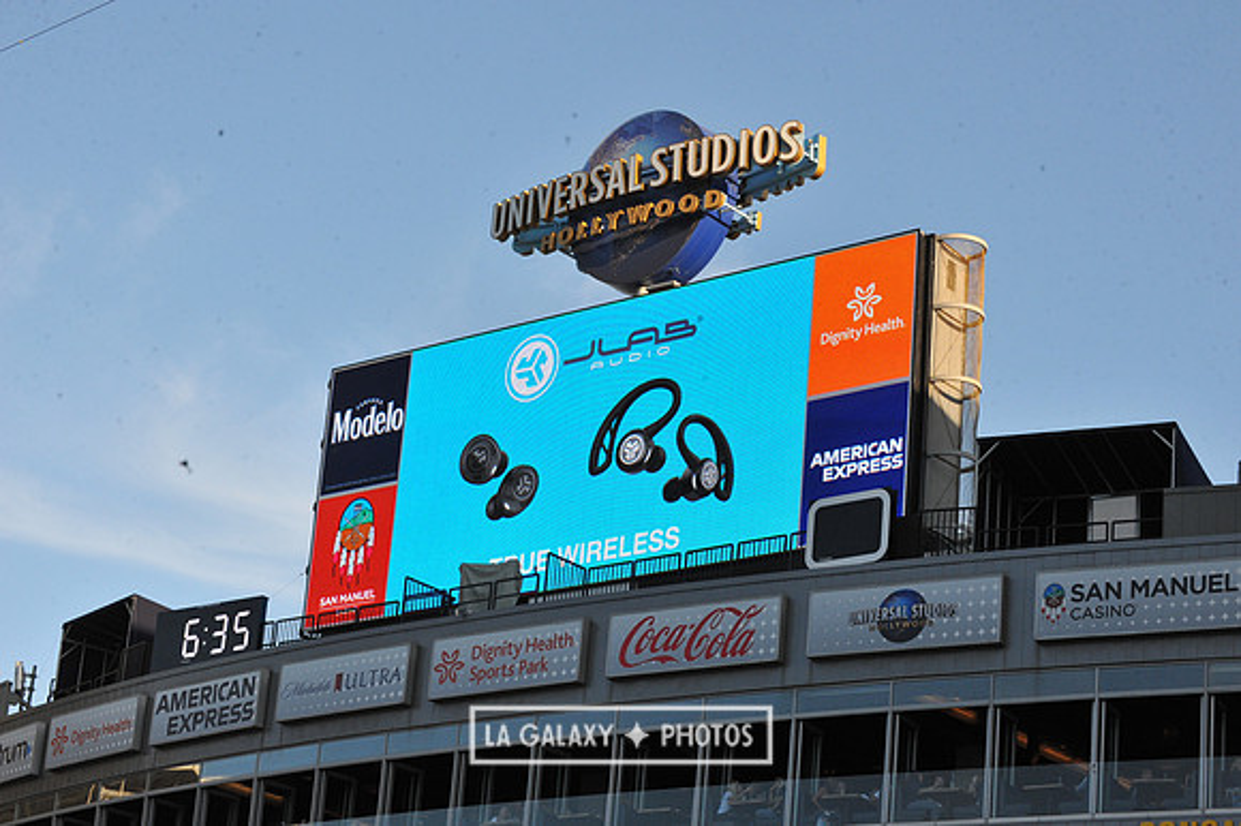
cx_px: 620
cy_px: 413
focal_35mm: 86
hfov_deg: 23.7
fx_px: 2963
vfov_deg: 15.9
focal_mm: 86
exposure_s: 1/800
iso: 1600
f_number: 14
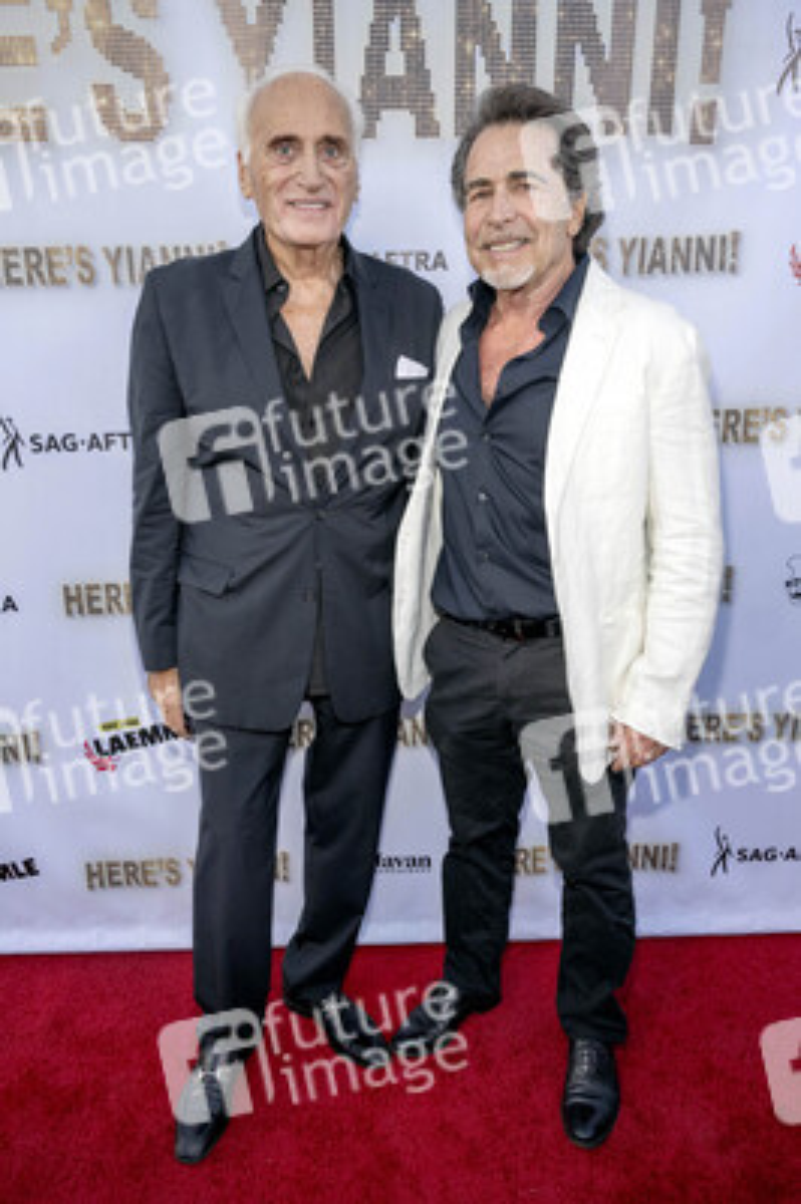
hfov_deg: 53.1
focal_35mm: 24
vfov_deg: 73.8
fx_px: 802
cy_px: 602
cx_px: 400
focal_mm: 24
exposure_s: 1/160
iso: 400
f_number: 6.3
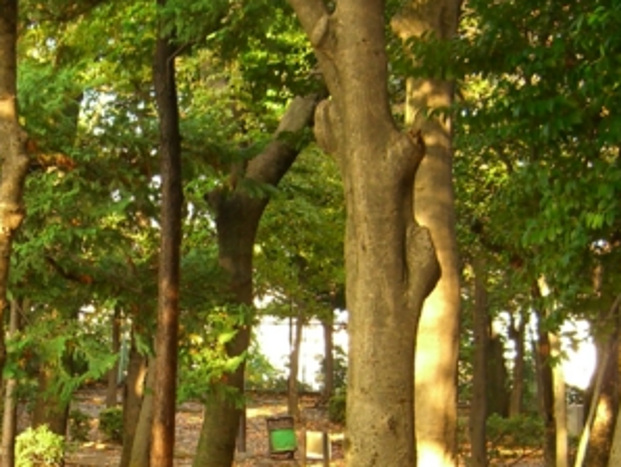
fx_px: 1831
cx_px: 102
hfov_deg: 19.0
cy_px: 392
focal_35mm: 102
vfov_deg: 14.4
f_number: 2.8
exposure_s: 1/60
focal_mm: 7.9
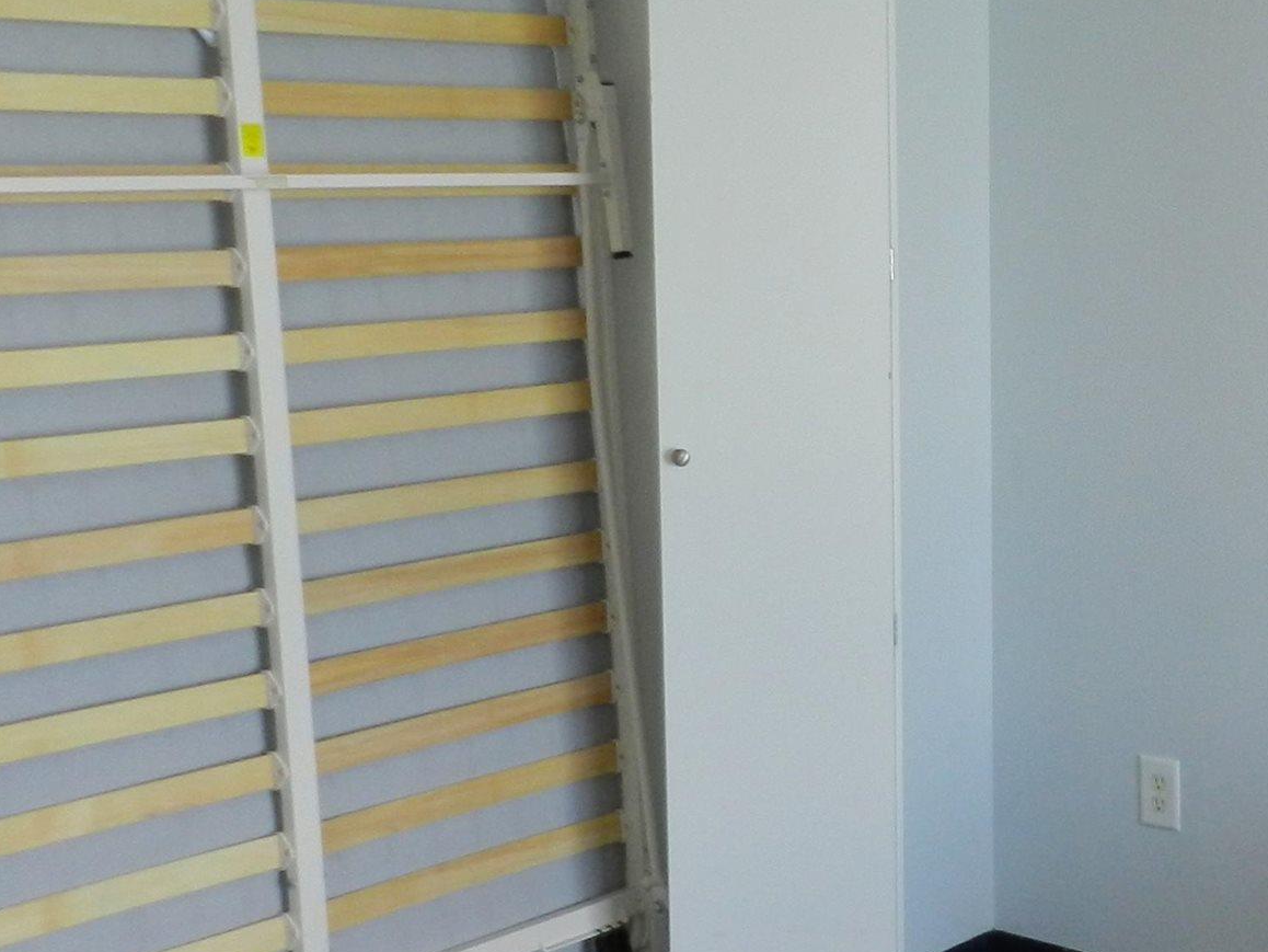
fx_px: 2235
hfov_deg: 30.2
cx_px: 1153
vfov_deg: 24.0
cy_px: 450
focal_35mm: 61
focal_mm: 4
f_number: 3.4
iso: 200
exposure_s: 1/30
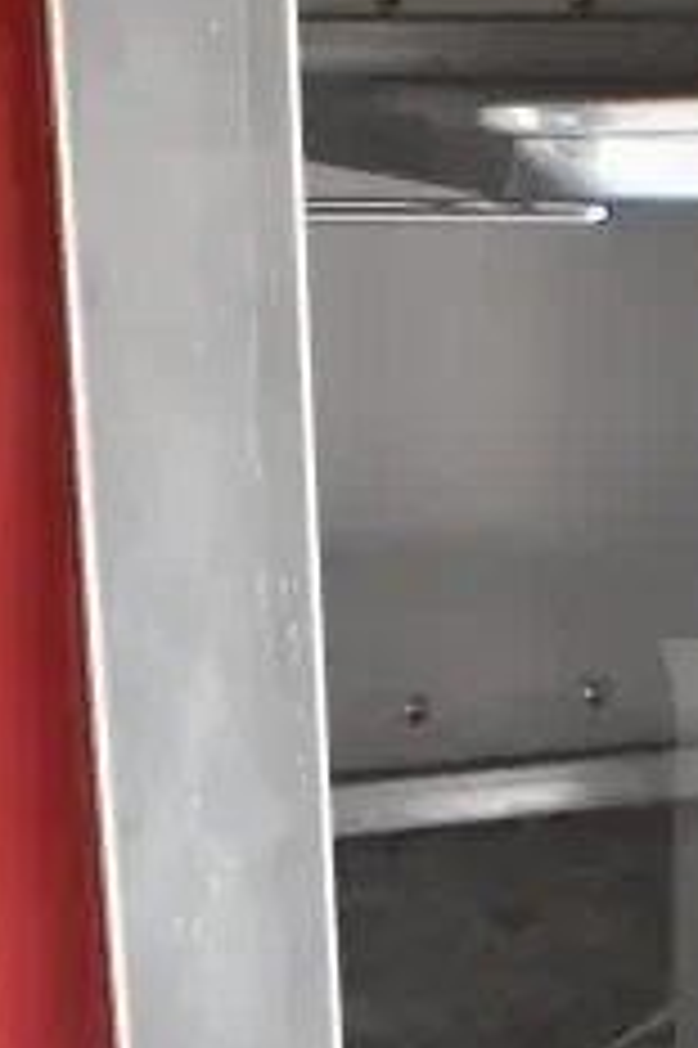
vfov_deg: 18.9
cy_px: 996
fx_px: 3087
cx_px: 1058
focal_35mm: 106
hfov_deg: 12.3
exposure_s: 1/100
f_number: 5
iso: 6400
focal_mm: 18
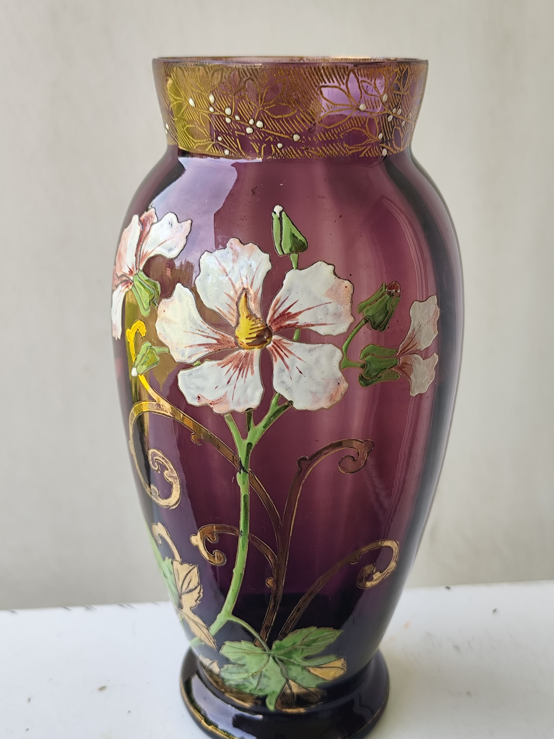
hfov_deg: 40.7
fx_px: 747
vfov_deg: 52.6
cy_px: 370
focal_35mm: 35
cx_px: 277
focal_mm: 6.14
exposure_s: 1/100
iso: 80
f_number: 1.65
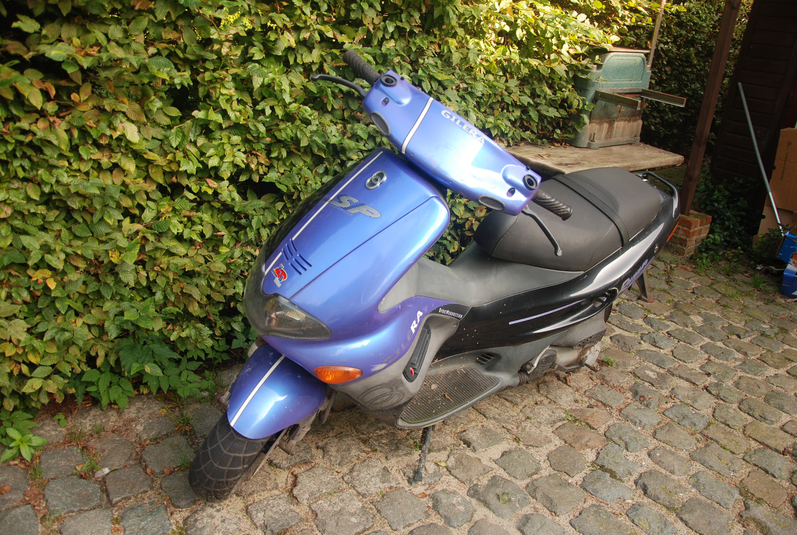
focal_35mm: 27
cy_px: 268
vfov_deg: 48.1
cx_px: 398
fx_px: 599
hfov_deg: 67.3
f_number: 3.5
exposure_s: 1/80
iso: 100
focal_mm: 18
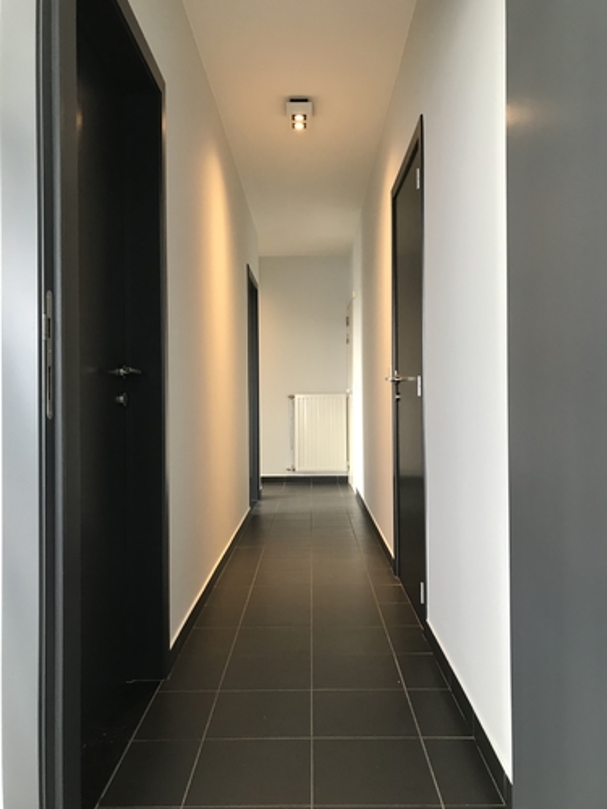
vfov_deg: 63.4
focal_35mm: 28
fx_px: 655
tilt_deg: -0.9
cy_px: 404
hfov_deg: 49.7
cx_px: 304
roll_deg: +1.4
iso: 40
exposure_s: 1/17
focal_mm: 3.99
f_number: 1.8
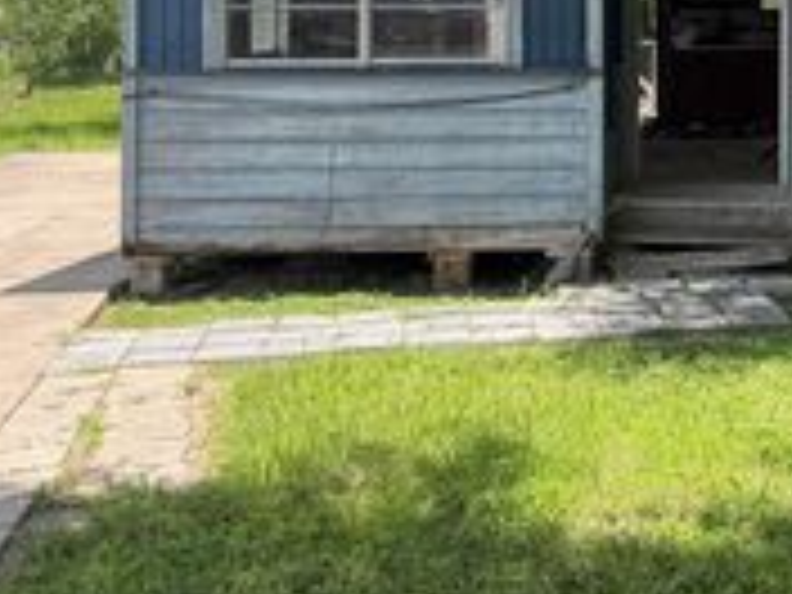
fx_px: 1556
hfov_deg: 26.4
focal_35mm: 68
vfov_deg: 21.0
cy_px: 16
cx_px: 868
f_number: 1.78
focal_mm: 6.76
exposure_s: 1/1314
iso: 80
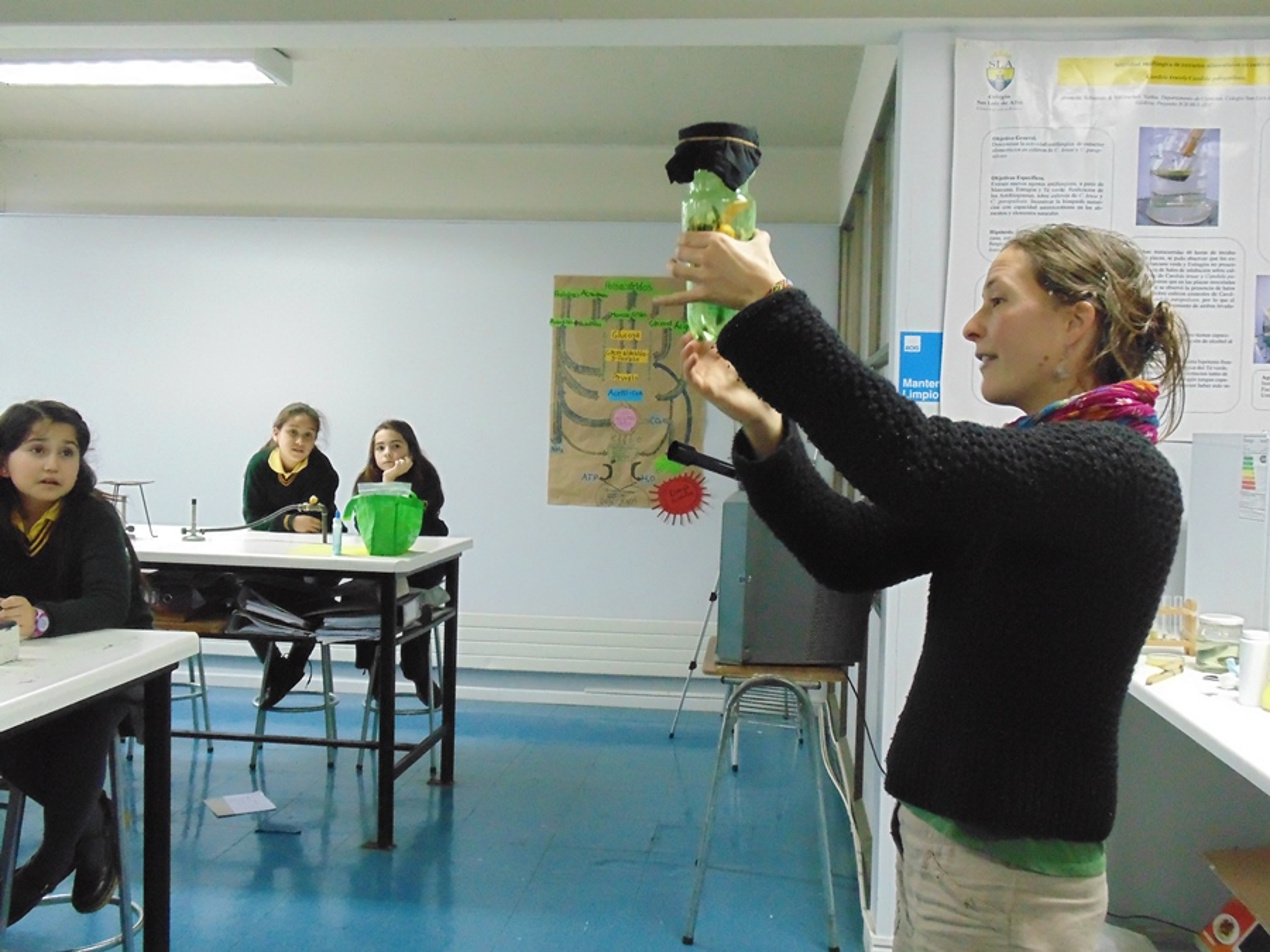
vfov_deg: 41.8
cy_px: 476
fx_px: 1247
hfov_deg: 54.0
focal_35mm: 34
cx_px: 635
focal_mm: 6.2
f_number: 3.4
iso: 800
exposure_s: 1/25
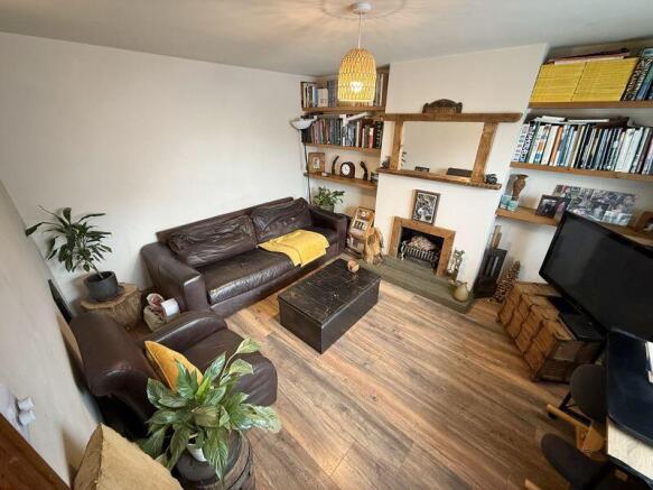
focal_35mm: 14
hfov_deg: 102.1
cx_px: 326
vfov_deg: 85.7
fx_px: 264
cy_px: 245
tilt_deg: -27.1
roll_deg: -0.6
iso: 400
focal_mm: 2.22
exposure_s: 1/50
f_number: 2.2
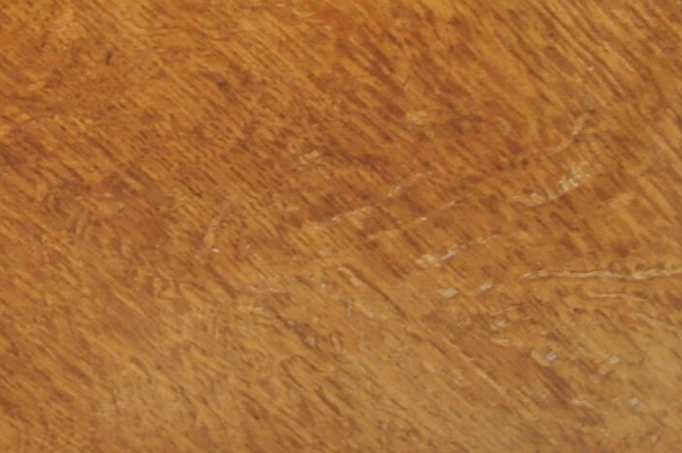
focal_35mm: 132
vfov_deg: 10.3
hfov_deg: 15.3
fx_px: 2489
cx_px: -29
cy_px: -34
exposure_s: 1/60
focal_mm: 29
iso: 800
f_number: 4.5
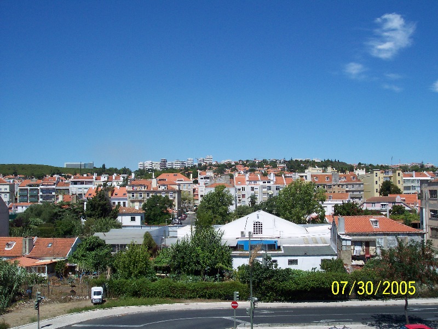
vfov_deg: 37.7
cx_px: 219
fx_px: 481
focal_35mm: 38
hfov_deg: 49.0
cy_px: 164
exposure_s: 1/1000
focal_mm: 8
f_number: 4.8
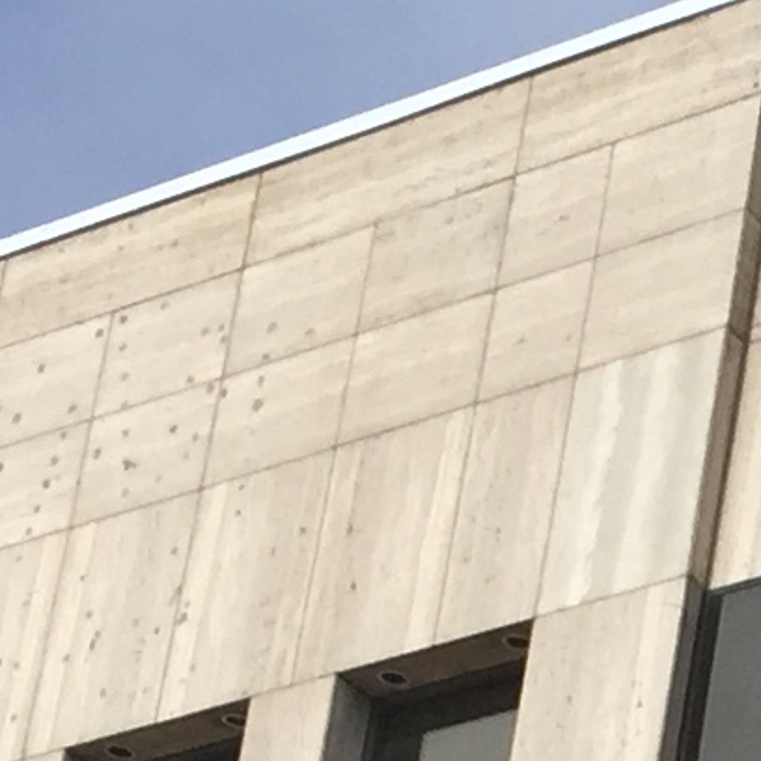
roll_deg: -5.8
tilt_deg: +18.3
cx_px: 1640
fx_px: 5099
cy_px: 1761
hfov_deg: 8.0
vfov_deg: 8.0
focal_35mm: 205
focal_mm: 4.15
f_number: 2.2
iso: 32
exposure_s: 1/2825
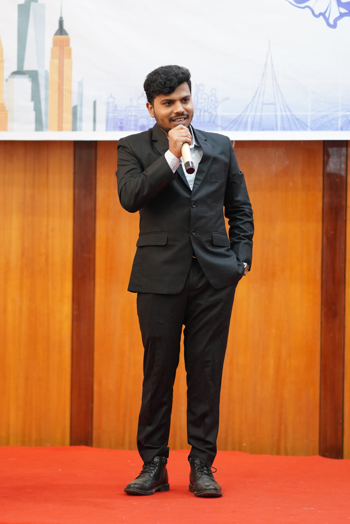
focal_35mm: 128
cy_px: 263
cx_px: 175
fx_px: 1867
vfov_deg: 16.0
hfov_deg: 10.7
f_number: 1.6
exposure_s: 1/250
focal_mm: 85
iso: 1600
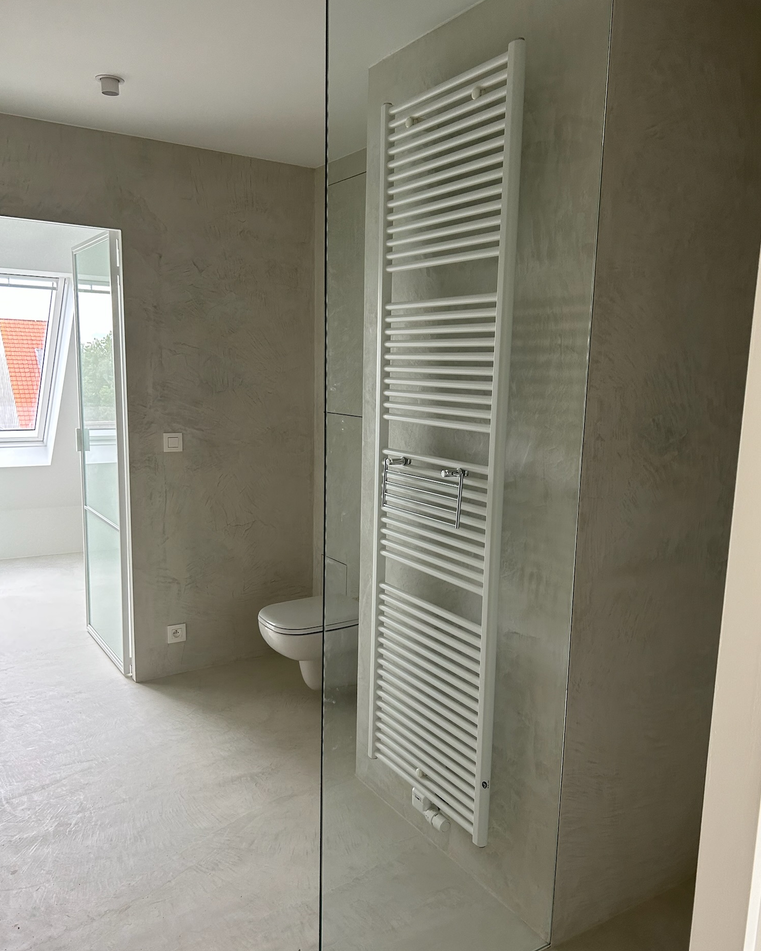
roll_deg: -0.9
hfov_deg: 51.5
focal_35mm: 28
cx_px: 392
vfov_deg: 62.2
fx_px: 788
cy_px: 506
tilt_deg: -10.2
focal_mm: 5.7
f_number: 1.5
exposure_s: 1/121
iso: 125
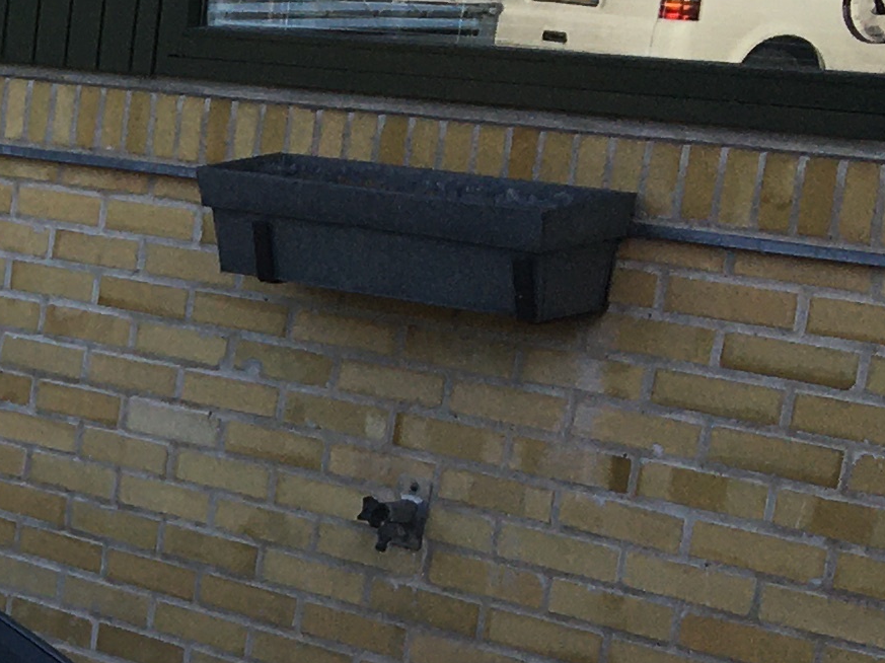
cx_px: -953
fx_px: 3424
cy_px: 778
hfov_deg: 12.7
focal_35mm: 134
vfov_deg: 10.9
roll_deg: -1.3
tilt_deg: -18.4
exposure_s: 1/718
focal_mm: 4.15
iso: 25
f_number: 2.2
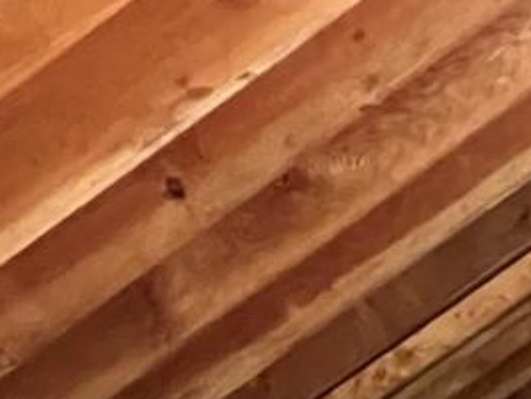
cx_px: 1407
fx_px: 1535
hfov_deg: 12.8
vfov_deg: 13.7
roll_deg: -0.5
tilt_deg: -7.4
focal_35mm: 100
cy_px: 650
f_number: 1.8
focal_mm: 1.57
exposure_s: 1/60
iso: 640
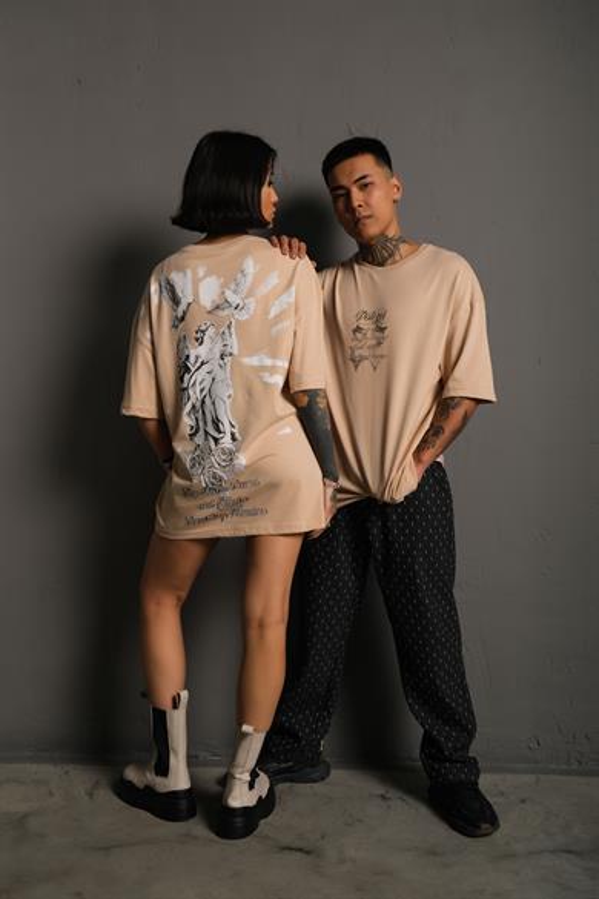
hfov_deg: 40.0
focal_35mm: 33
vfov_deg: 57.2
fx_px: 824
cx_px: 300
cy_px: 450
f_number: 5
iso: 160
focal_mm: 22.3
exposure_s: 1/160
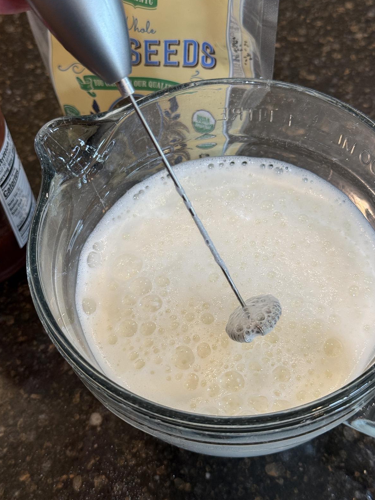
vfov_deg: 38.9
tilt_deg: -57.1
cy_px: 251
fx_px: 707
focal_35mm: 49
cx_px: 188
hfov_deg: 29.7
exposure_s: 1/120
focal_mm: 6.76
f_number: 1.78
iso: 80
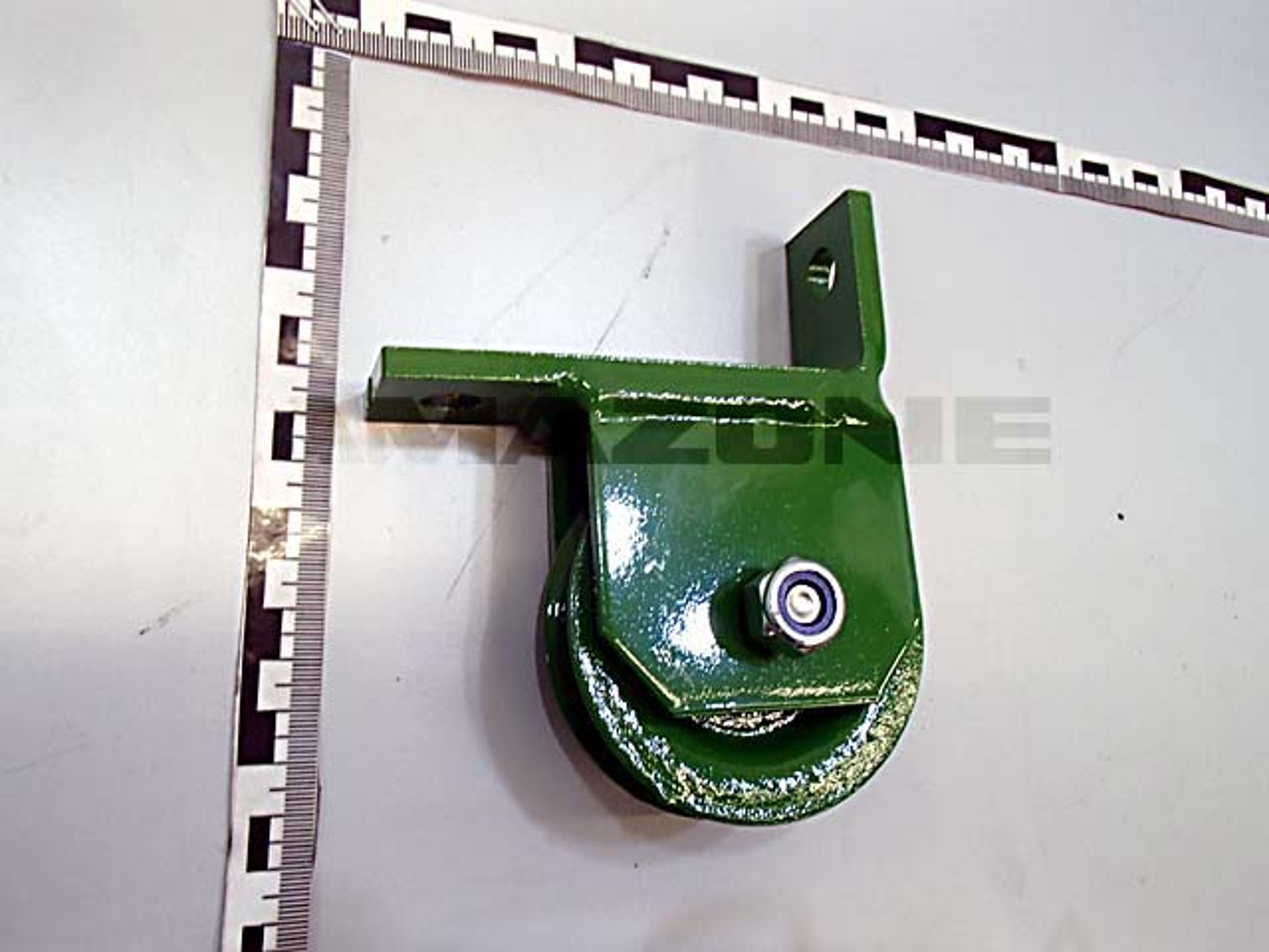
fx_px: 1026
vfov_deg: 49.7
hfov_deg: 63.4
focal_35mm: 28
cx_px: 634
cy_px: 476
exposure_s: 1/30
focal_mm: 5
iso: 250
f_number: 3.9
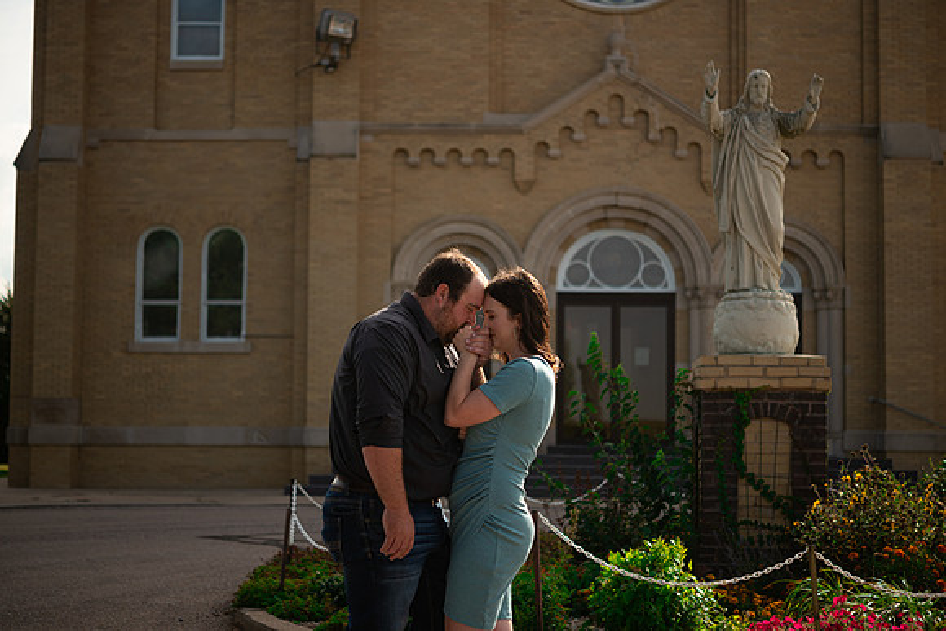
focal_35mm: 60
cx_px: 473
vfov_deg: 22.6
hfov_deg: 33.4
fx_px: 1577
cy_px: 316
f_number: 2.8
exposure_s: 1/1000
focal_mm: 60
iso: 100
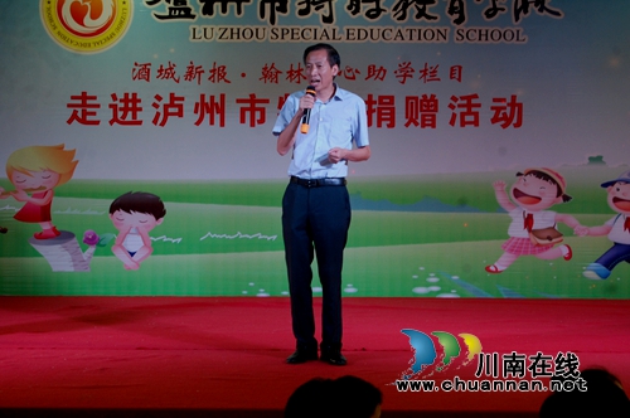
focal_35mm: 82
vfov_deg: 16.5
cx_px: 315
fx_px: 1442
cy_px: 209
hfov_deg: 24.6
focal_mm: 55
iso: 400
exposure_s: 1/50
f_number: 5.6
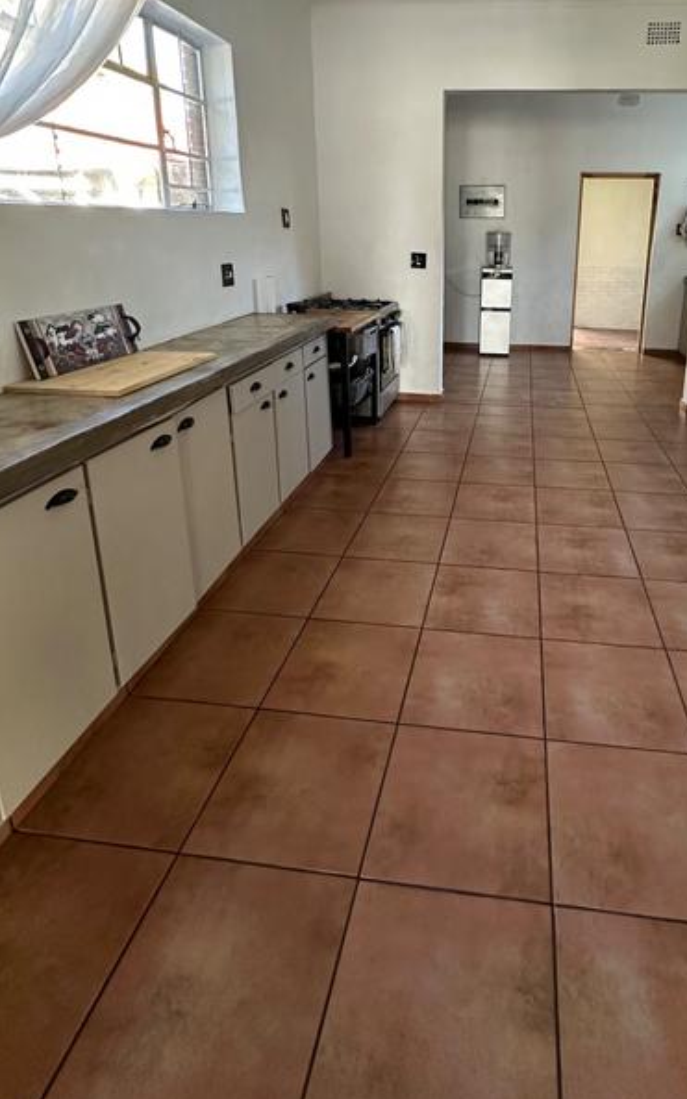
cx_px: 452
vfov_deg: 82.7
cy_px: 383
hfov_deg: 58.4
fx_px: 599
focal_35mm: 20
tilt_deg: -15.0
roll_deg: -2.5
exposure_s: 1/72
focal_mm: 2.22
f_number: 2.2
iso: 320
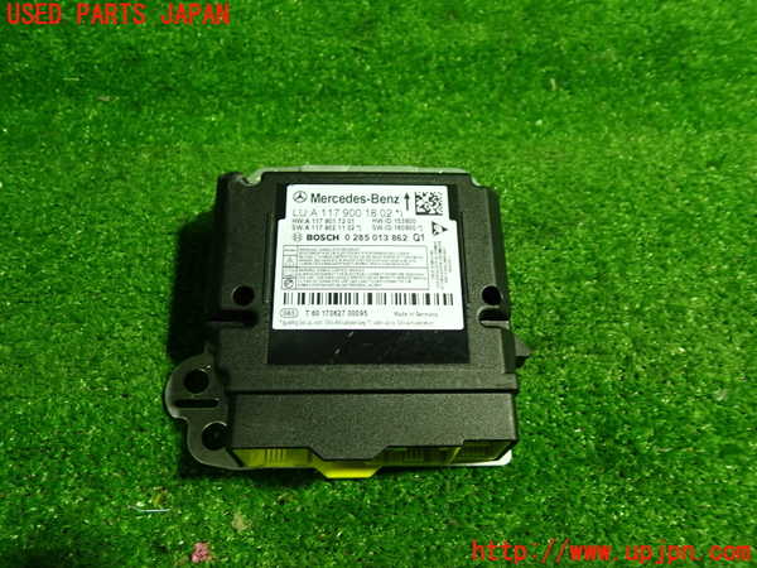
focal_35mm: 30
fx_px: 656
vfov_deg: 46.8
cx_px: 378
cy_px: 284
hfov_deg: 60.0
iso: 250
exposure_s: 1/30
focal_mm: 5.4
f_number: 2.3
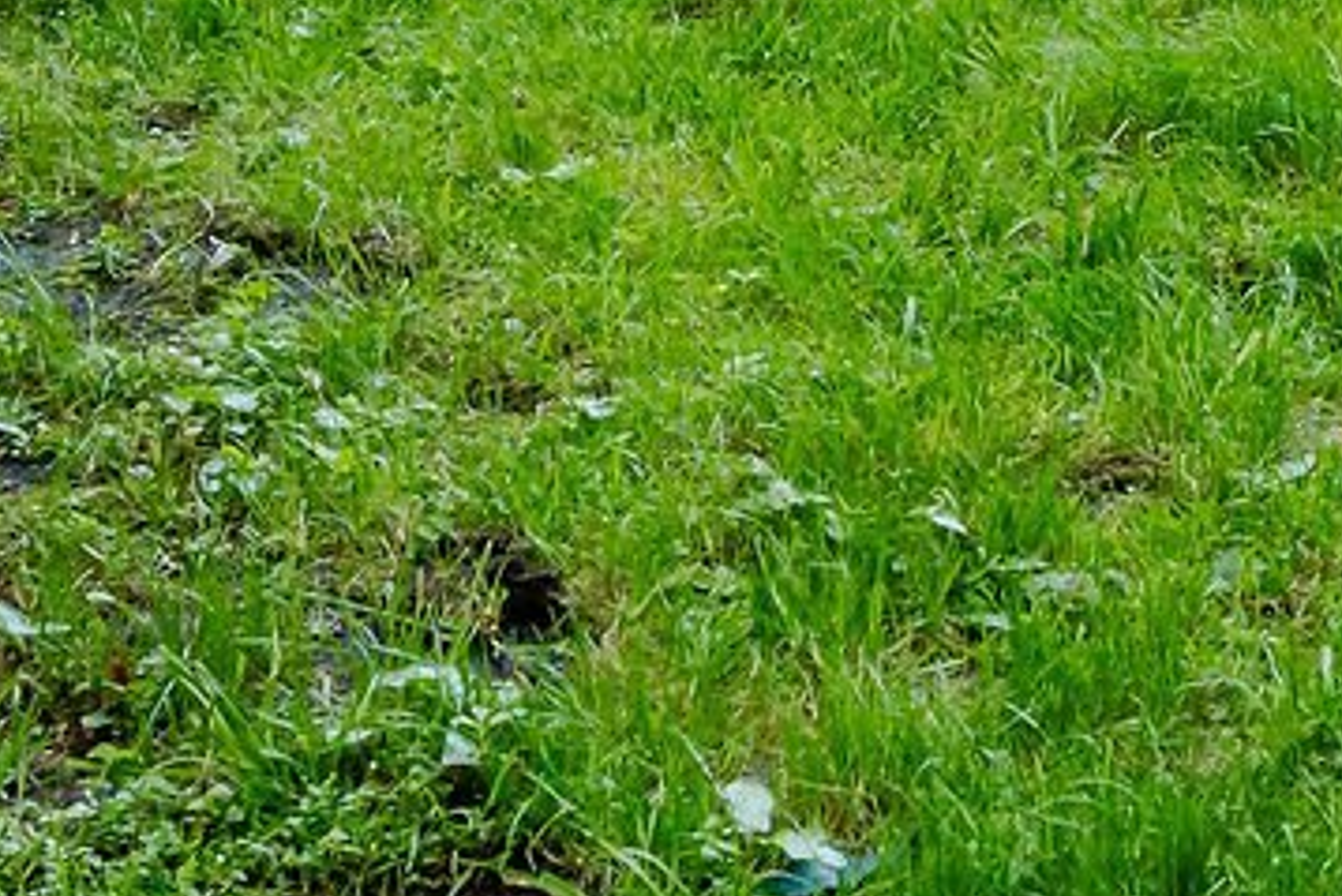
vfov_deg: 8.4
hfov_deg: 14.2
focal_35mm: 144
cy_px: -1581
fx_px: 5370
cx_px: 1077
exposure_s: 1/50
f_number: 9
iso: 400
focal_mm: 24
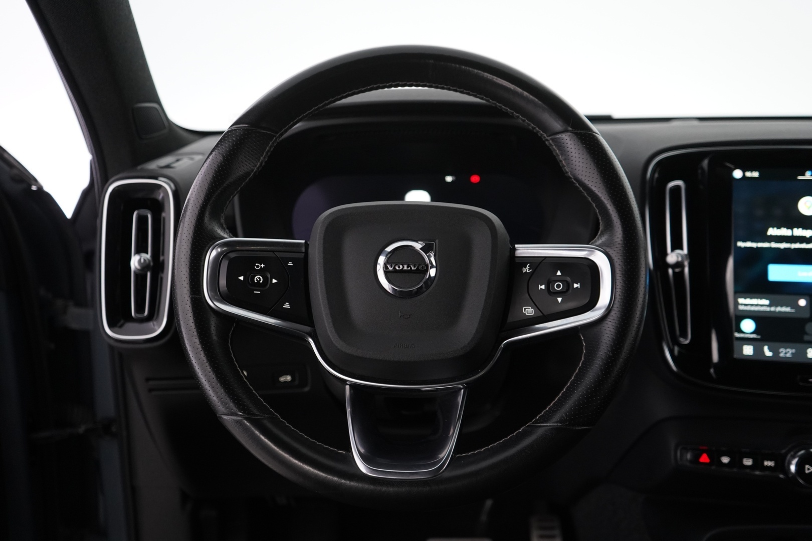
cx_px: 406
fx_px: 722
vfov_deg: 41.1
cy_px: 270
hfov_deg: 58.7
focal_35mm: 32
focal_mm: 32
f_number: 4
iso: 3200
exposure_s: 1/40
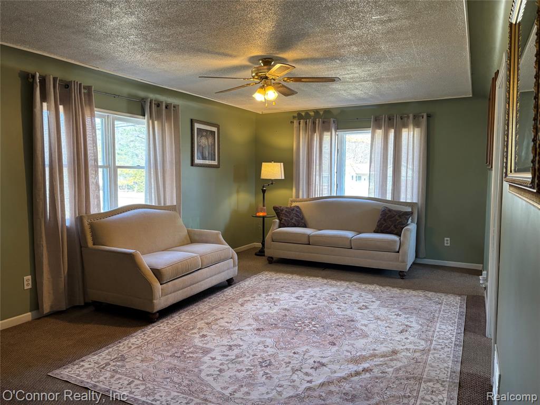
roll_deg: -0.7
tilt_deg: -4.5
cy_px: 202
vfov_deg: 53.1
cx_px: 270
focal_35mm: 26
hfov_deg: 67.3
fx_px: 406
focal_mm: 5.96
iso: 125
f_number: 1.6
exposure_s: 1/60
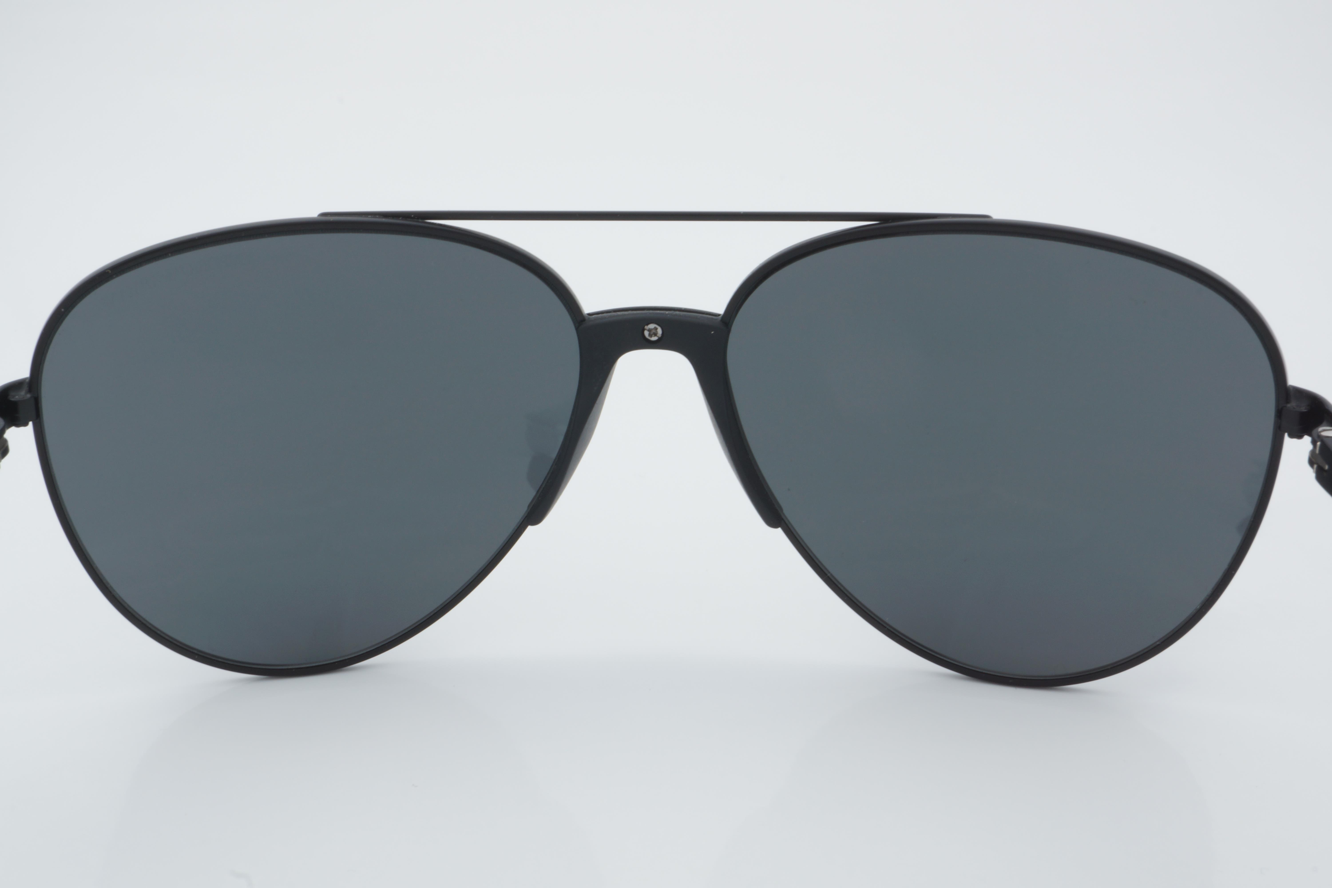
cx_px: 666
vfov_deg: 25.8
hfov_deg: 37.9
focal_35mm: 52
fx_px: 1942
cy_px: 444
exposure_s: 1/4
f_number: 29
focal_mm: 35
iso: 100
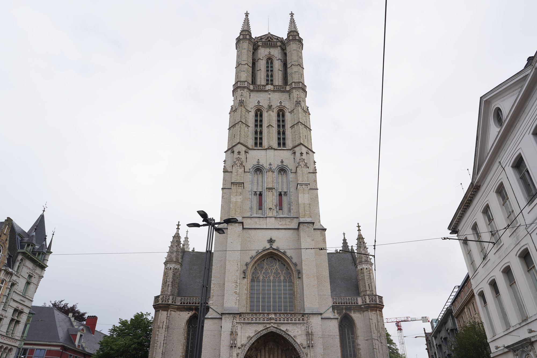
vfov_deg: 53.1
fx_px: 358
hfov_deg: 73.7
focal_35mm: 24
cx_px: 268
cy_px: 179
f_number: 16
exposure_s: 1/100
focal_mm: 24
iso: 100
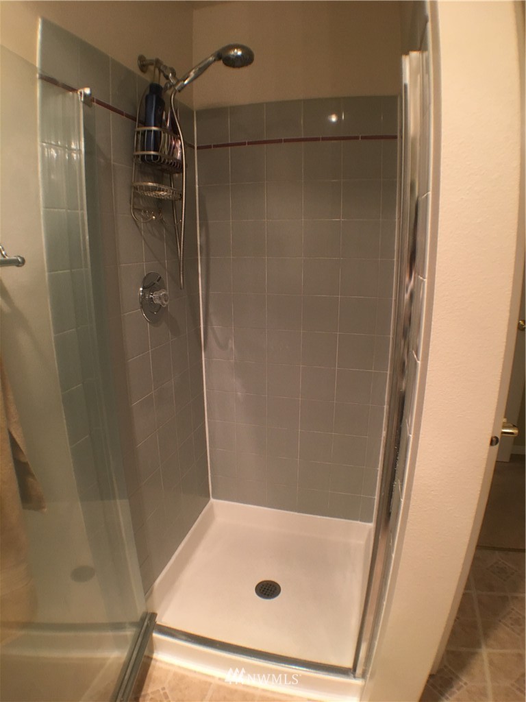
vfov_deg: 61.7
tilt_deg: -15.2
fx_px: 588
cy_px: 351
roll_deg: +0.5
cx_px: 263
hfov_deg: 48.2
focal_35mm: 29
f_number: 2.2
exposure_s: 1/30
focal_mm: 4.15
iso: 100
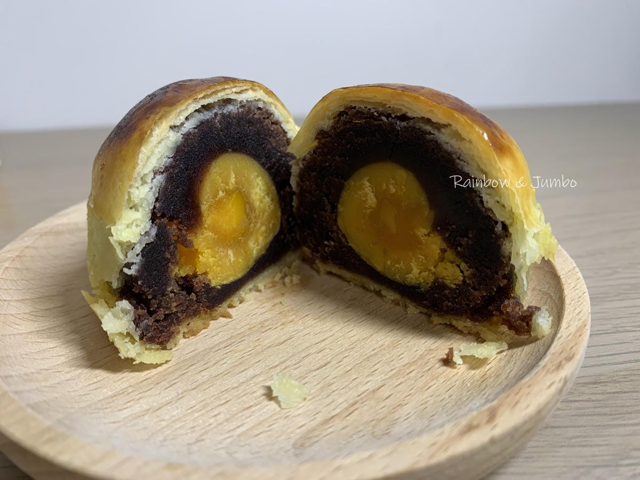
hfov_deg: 67.3
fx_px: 481
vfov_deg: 53.1
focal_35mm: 26
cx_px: 320
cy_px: 240
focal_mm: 4.25
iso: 100
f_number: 1.8
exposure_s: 1/87
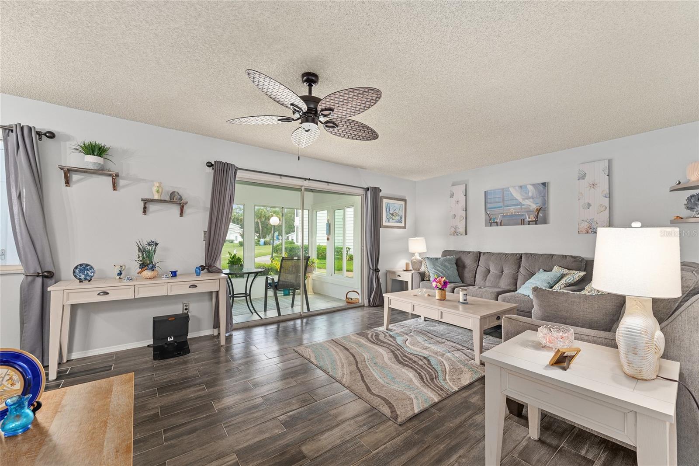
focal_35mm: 14
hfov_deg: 104.3
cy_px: 233
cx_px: 350
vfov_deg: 81.2
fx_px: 272
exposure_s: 1/1.67
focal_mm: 14
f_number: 8
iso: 250
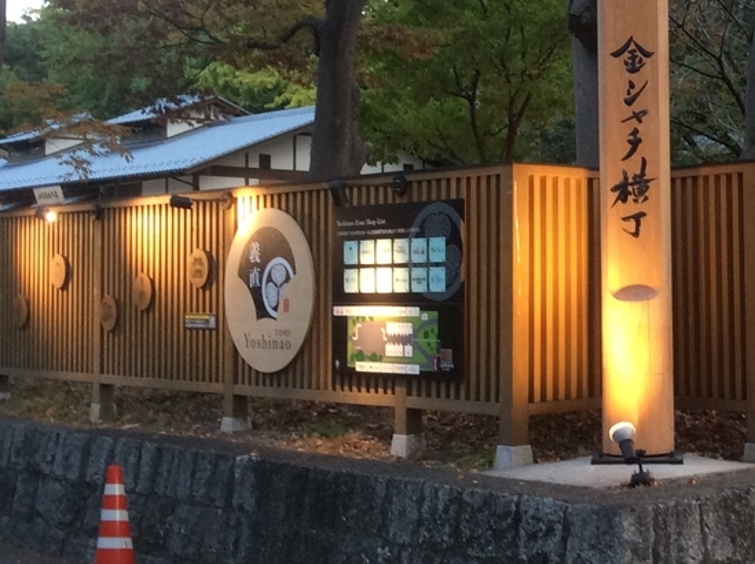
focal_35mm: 70
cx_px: 666
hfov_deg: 26.9
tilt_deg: +0.6
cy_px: 238
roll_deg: +0.1
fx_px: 1524
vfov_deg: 20.9
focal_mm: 3.3
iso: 64
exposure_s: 1/24
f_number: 2.4
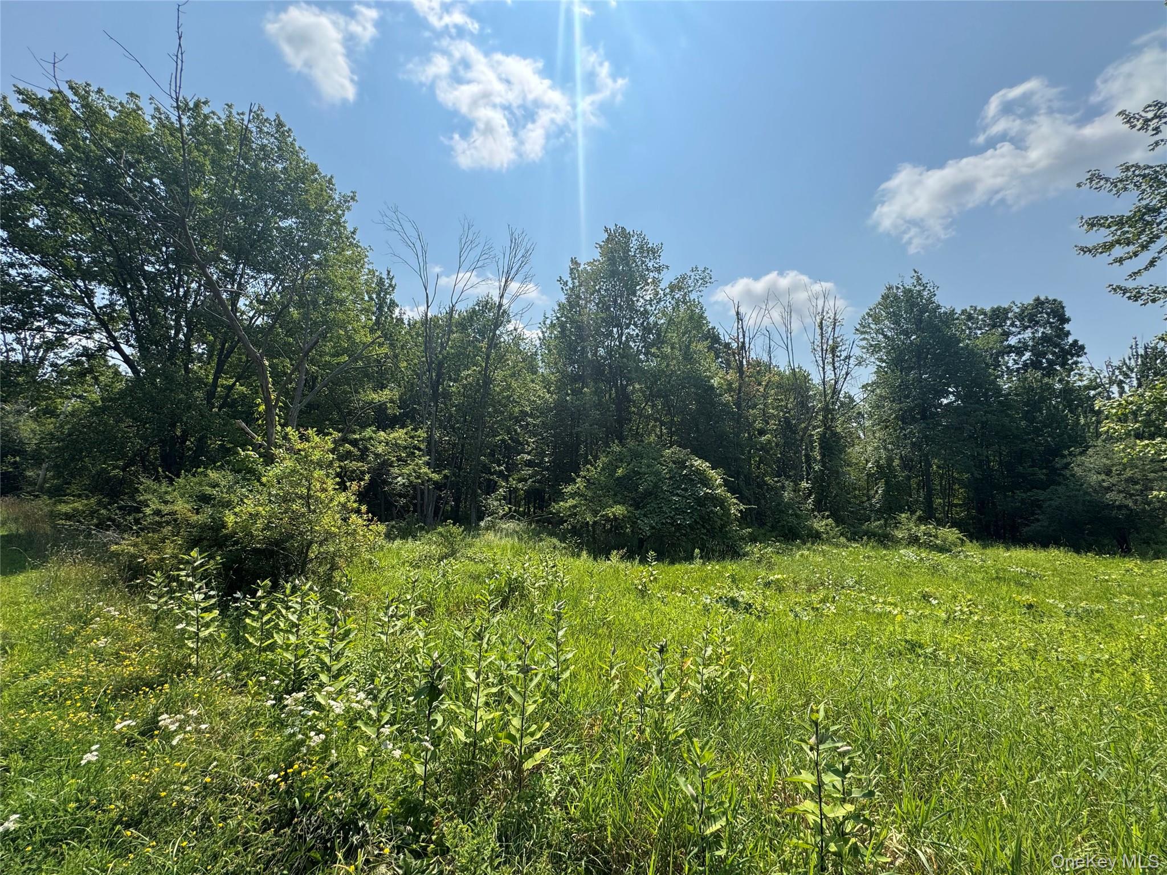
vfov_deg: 85.7
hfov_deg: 102.1
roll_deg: +0.1
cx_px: 584
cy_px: 438
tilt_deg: +7.2
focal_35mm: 14
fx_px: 472
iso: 50
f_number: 2.2
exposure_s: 1/1832
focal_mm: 2.22
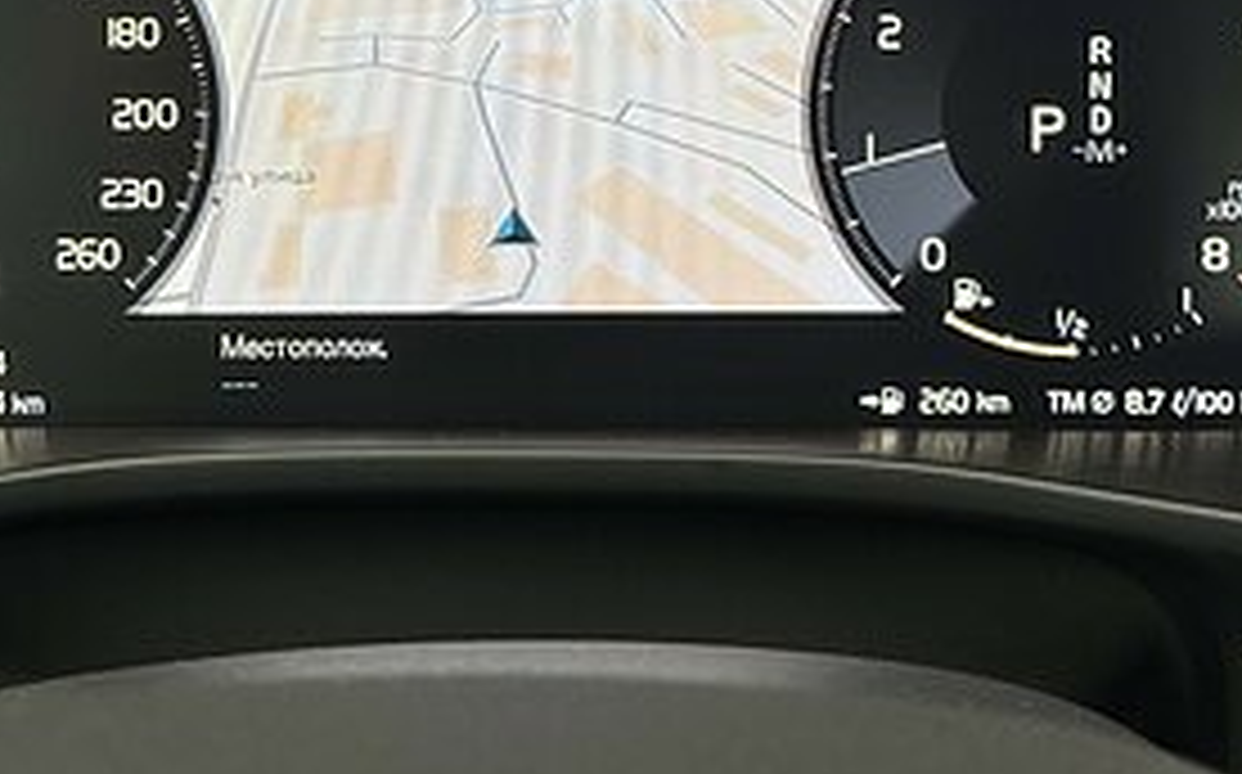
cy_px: 76
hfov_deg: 20.6
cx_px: 508
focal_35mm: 101
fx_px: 3416
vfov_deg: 12.8
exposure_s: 1/121
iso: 50
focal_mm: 6.76
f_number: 1.78
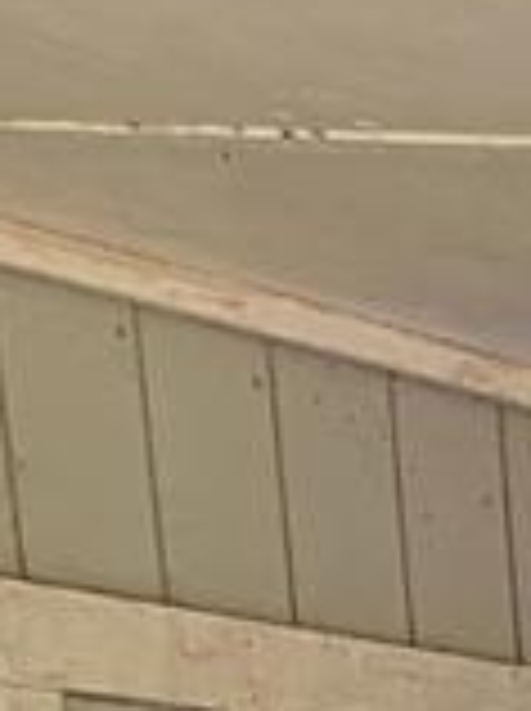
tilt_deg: -9.8
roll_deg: +1.6
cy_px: 1989
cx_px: 1768
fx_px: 4061
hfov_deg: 6.6
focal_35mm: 198
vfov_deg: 8.6
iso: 25
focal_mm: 4.25
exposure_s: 1/182
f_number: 1.8
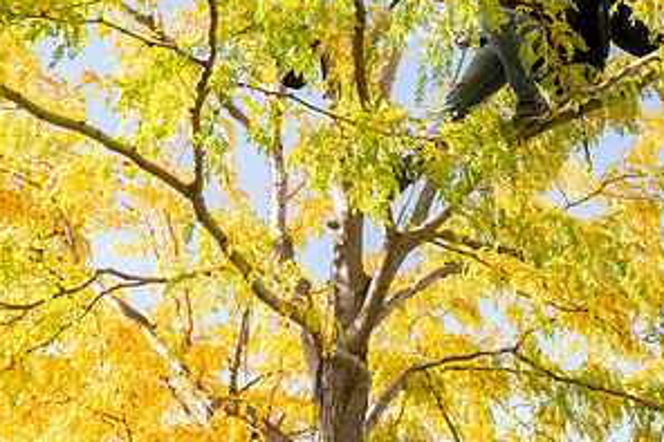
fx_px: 866
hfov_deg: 41.6
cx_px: 413
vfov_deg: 28.3
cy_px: 122
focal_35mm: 47
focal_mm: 24
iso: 100
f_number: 4.5
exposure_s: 1/200
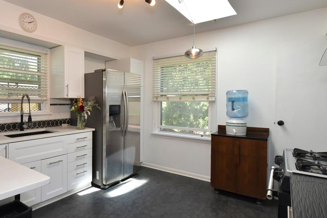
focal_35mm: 23
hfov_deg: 74.1
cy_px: 108
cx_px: 113
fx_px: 209
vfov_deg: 55.1
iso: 1250
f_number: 8
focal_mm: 16
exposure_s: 1/250
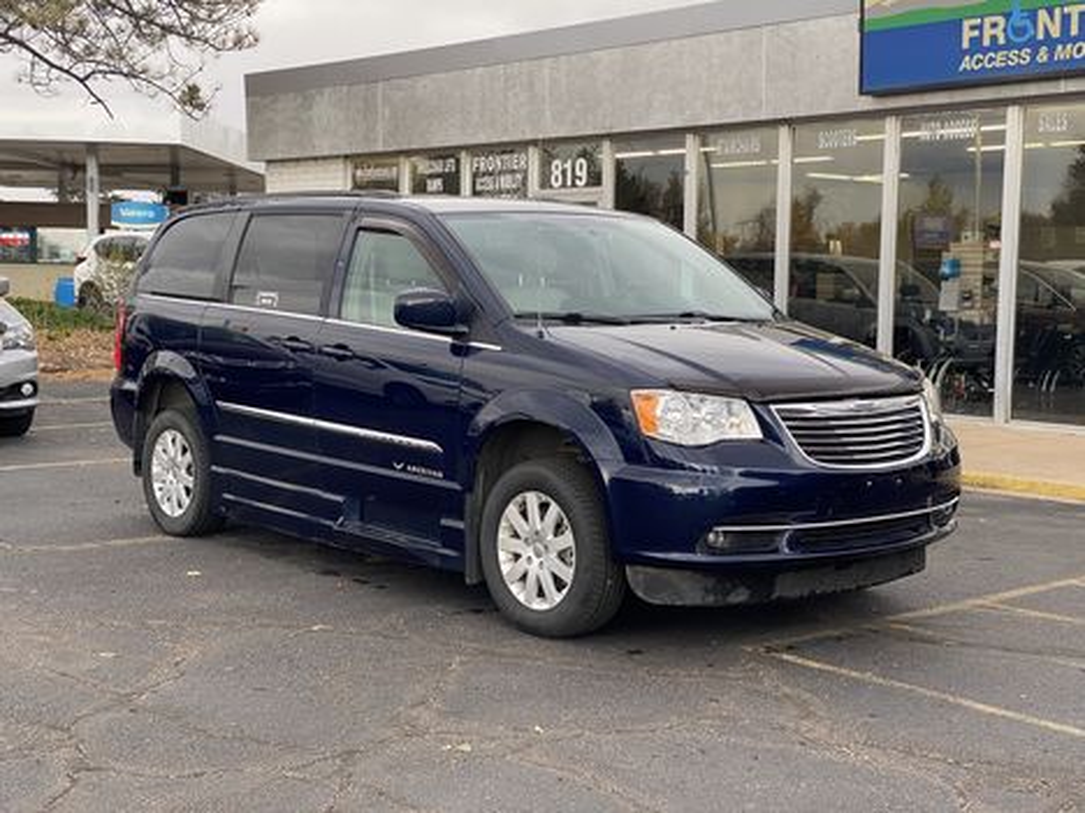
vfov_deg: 28.0
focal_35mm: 52
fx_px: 1630
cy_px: 406
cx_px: 542
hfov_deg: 36.8
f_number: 2
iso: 40
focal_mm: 6
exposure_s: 1/122
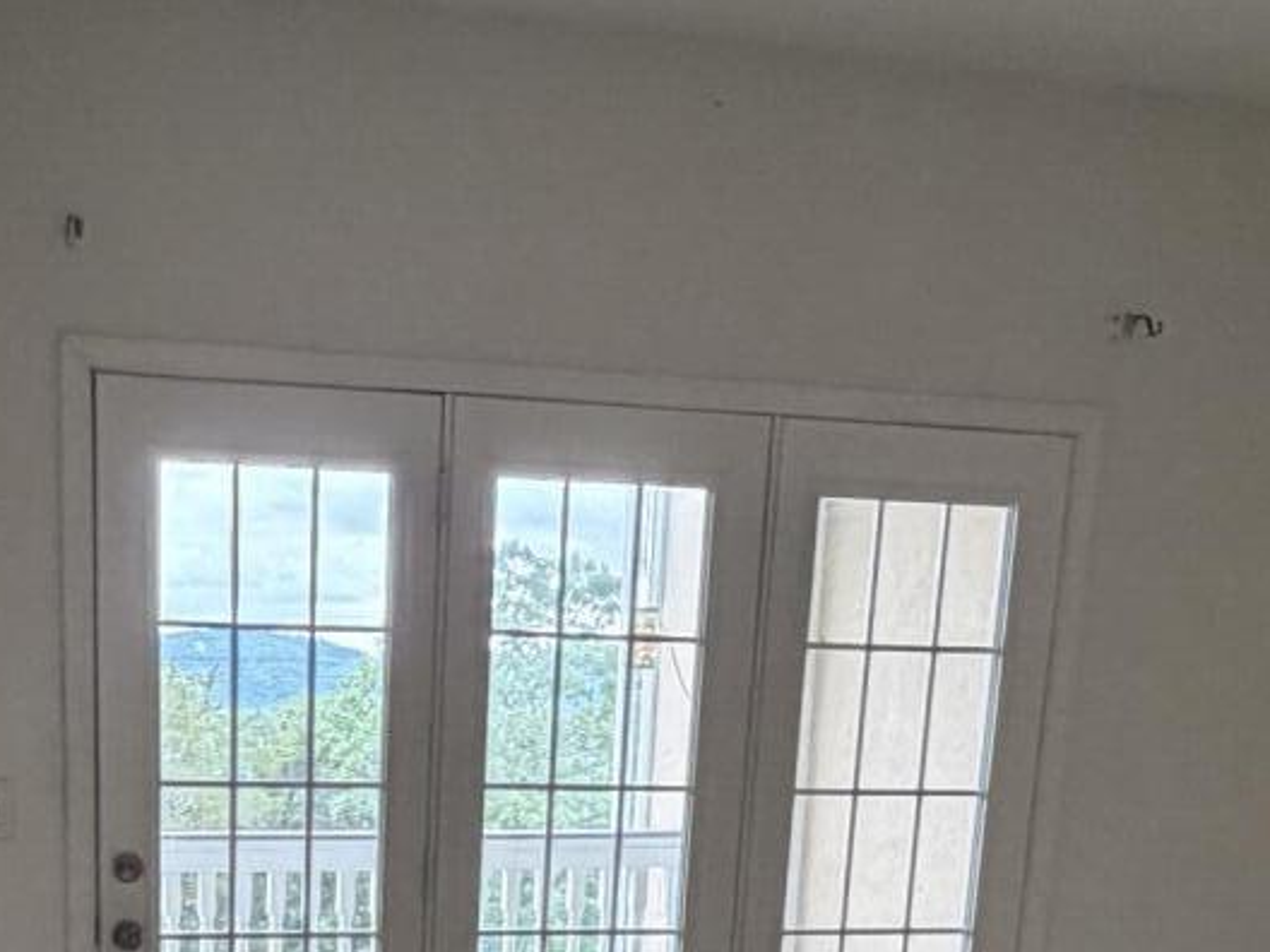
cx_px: 334
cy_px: 1180
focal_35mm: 53
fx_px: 1944
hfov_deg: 35.5
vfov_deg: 24.6
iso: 250
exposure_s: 1/60
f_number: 2.2
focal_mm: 2.22
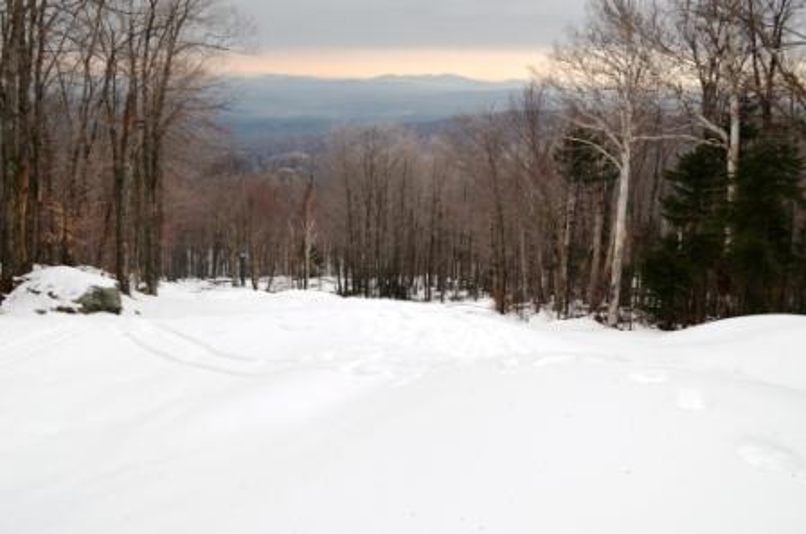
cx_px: 403
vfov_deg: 39.8
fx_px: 738
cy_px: 267
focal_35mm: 33
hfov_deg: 57.3
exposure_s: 1/200
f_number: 7.1
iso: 200
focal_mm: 22
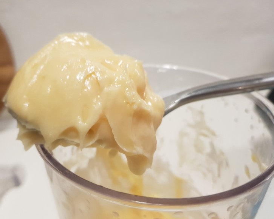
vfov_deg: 51.5
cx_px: 127
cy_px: 109
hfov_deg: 62.1
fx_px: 227
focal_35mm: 28
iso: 200
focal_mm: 4.2
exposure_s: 1/33
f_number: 1.7
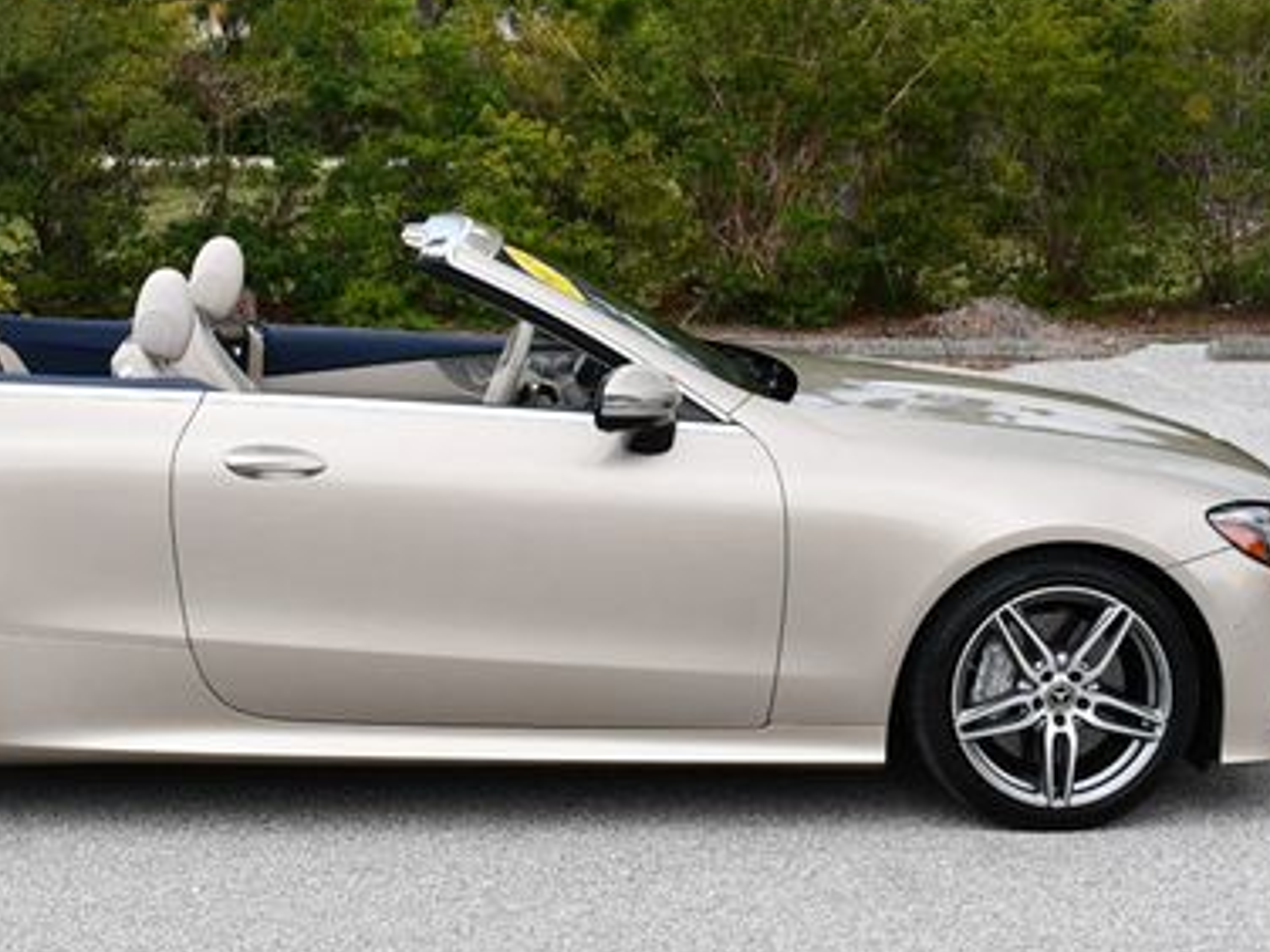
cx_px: 399
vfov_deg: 20.3
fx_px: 2642
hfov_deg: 26.8
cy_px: 240
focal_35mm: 72
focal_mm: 22
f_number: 8
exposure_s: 1/250
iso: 125
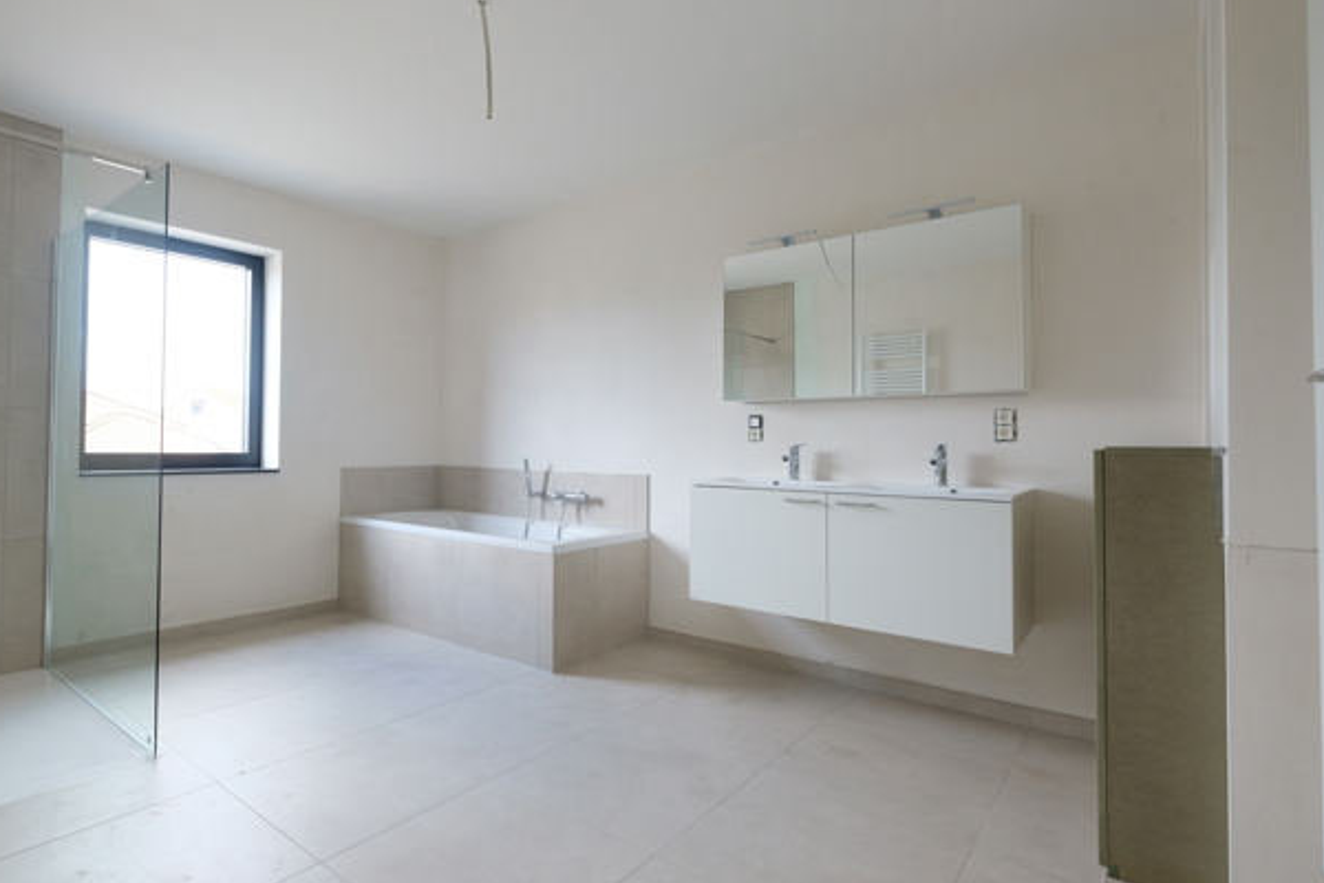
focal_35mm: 18
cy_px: 424
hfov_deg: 88.9
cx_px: 534
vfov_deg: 67.4
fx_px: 662
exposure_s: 1/60
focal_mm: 10
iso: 640
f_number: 4
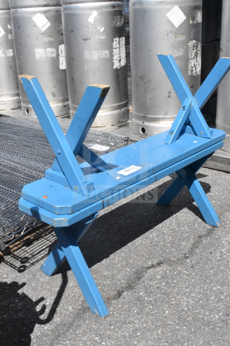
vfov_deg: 46.4
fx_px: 402
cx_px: 115
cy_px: 173
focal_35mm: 42
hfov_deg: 31.9
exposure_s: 1/2500
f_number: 25
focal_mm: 28
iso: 6400
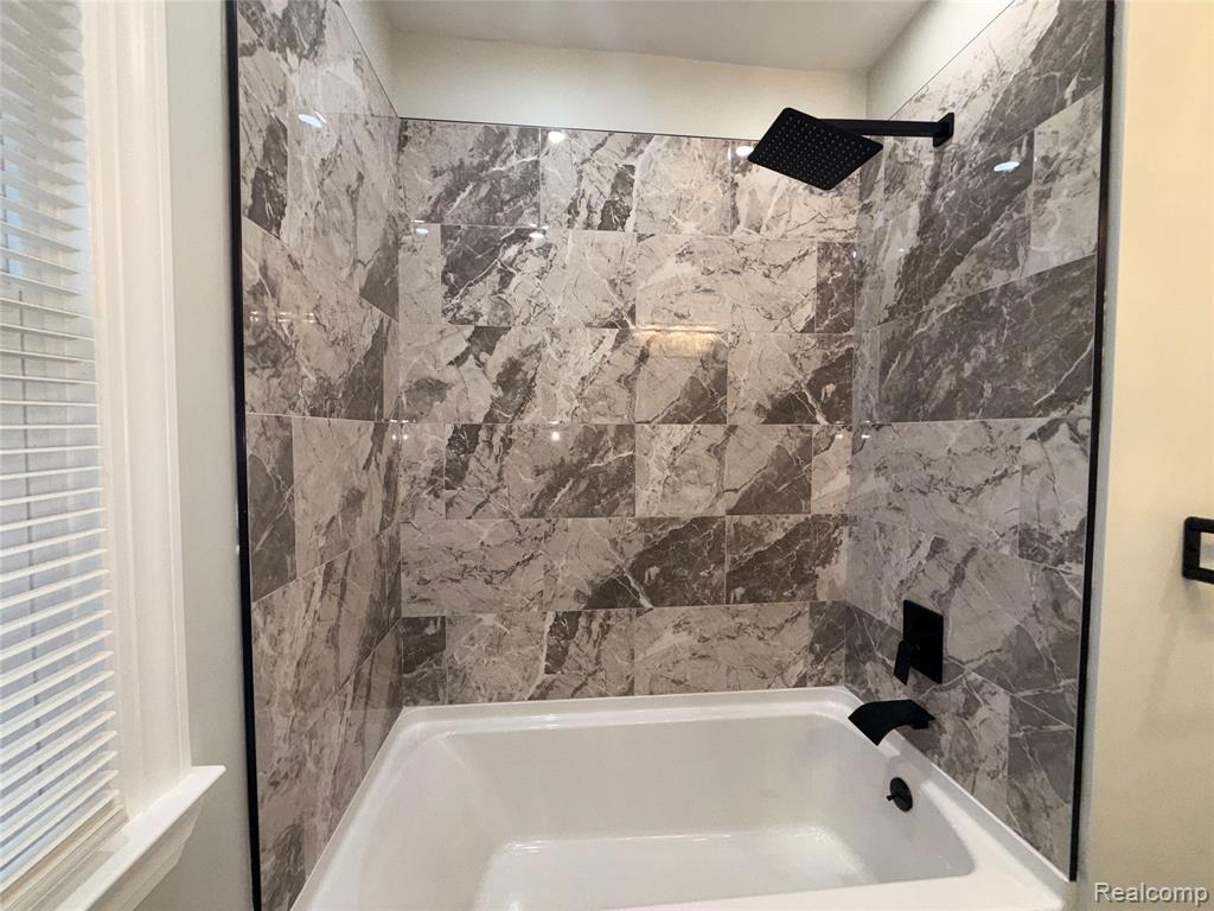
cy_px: 456
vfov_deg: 85.7
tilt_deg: -1.5
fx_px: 491
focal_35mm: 14
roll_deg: -0.1
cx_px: 607
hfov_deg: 102.1
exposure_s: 1/122
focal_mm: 2.22
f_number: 2.2
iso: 80
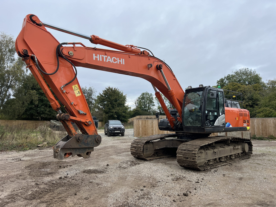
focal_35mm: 26
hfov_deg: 67.3
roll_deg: +1.3
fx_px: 207
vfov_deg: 53.1
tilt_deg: +7.0
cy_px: 104
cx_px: 138
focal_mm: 5.7
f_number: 1.5
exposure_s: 1/1488
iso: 50
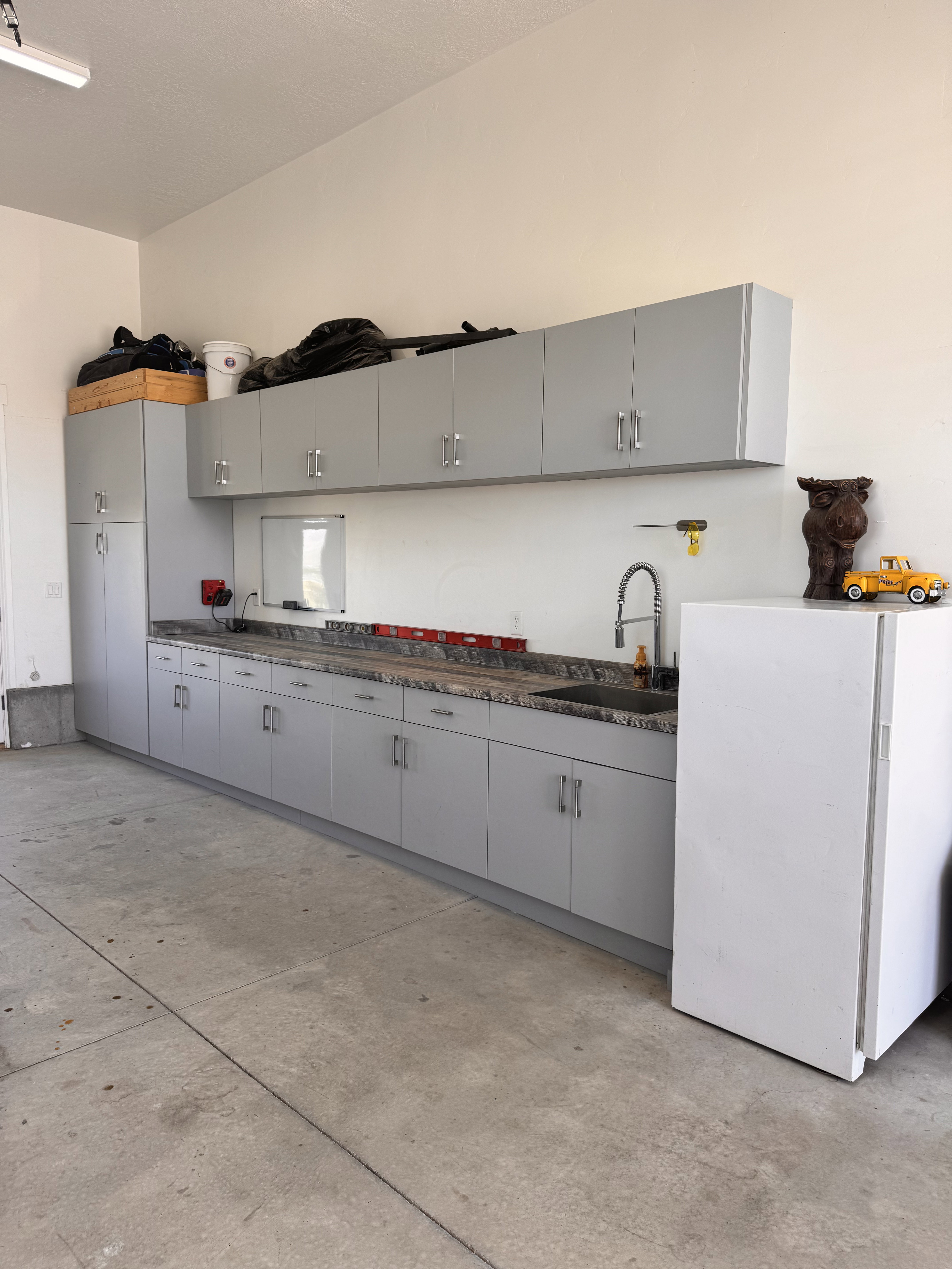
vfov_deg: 71.6
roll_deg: -0.8
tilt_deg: -6.8
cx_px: 476
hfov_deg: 56.8
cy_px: 634
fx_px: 880
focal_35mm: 24
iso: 50
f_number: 1.78
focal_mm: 6.76
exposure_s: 1/131
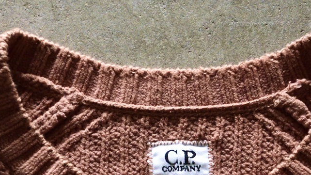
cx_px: 182
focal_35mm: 258
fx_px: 2127
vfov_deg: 4.7
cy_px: 280
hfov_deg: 8.4
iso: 2500
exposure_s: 1/50
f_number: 5.6
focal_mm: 70
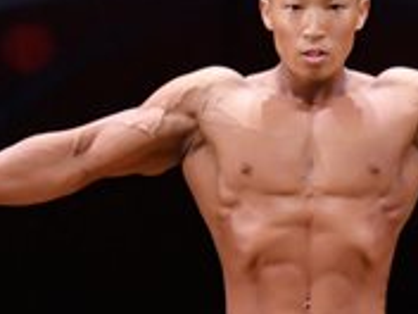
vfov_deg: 1.5
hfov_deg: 1.9
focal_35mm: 1018
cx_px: 170
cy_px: 371
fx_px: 12293
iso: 4000
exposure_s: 1/400
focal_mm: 160
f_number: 5.6
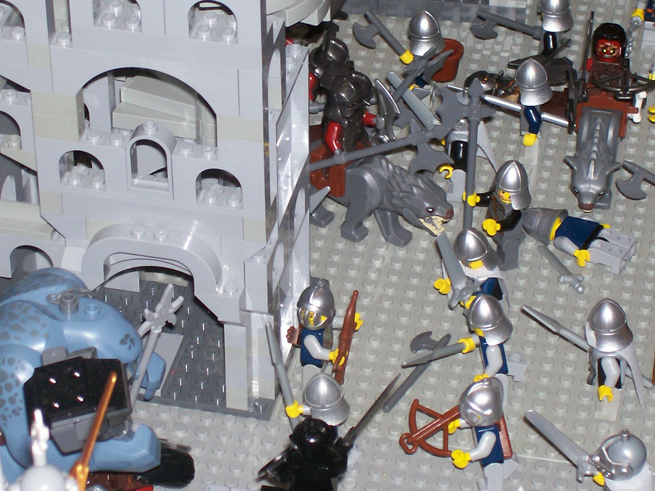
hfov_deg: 12.8
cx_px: 308
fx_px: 2914
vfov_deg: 9.6
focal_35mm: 154
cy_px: 208
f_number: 4.6
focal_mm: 16.8
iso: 80
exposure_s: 1/89.8
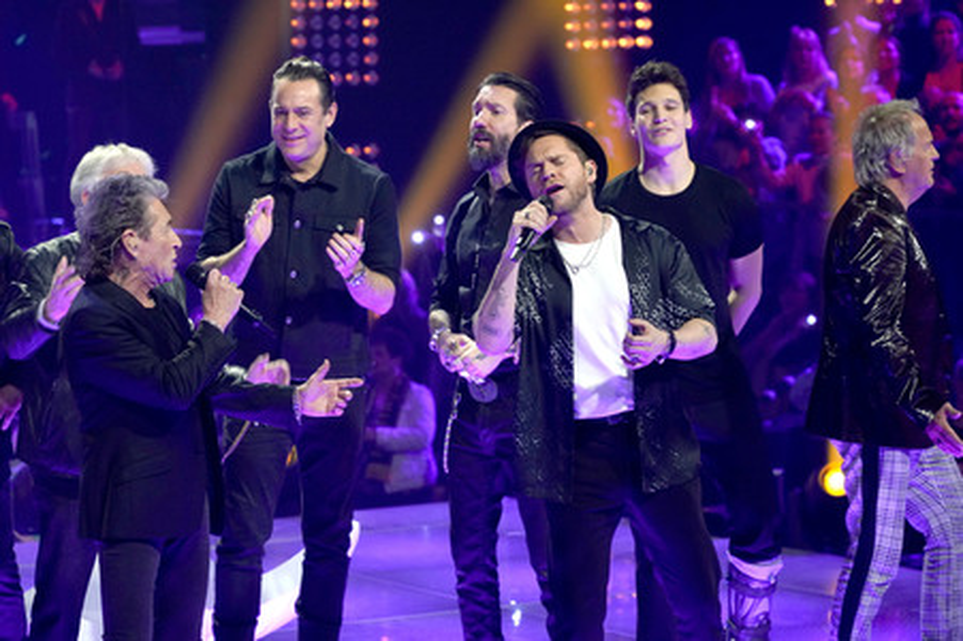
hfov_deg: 15.3
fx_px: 3582
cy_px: 320
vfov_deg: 10.2
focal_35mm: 134
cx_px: 482
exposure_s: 1/160
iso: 3200
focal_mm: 134
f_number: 5.6
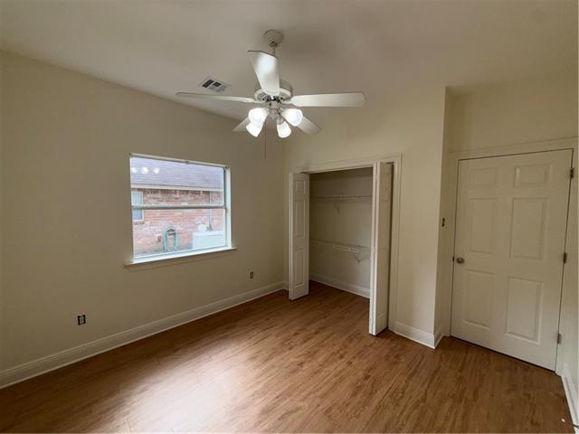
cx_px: 290
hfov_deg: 102.1
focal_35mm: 14
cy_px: 217
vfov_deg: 85.7
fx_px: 234
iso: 16
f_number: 2.2
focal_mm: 2.22
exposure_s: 1/122
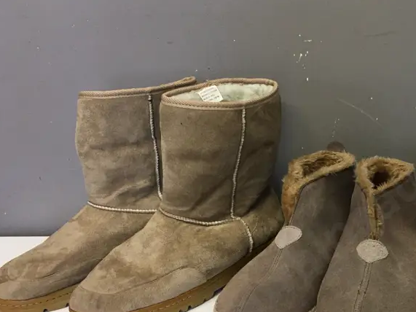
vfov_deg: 27.7
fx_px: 625
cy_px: 226
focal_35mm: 52
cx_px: 355
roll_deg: +0.6
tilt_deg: -20.0
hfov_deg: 35.2
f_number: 2.2
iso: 32
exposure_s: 1/33
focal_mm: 4.15
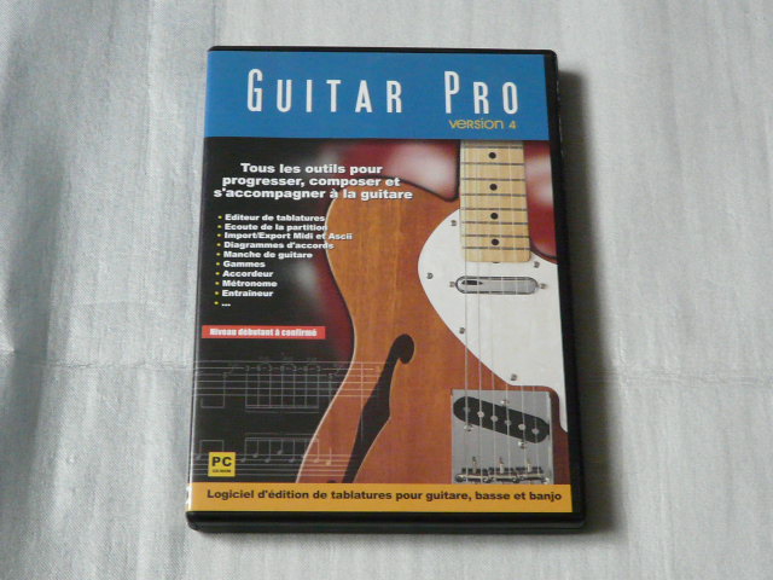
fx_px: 1608
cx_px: 386
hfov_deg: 27.0
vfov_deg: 20.4
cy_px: 290
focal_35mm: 72
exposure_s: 1/25
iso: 400
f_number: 3.2
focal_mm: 7.4
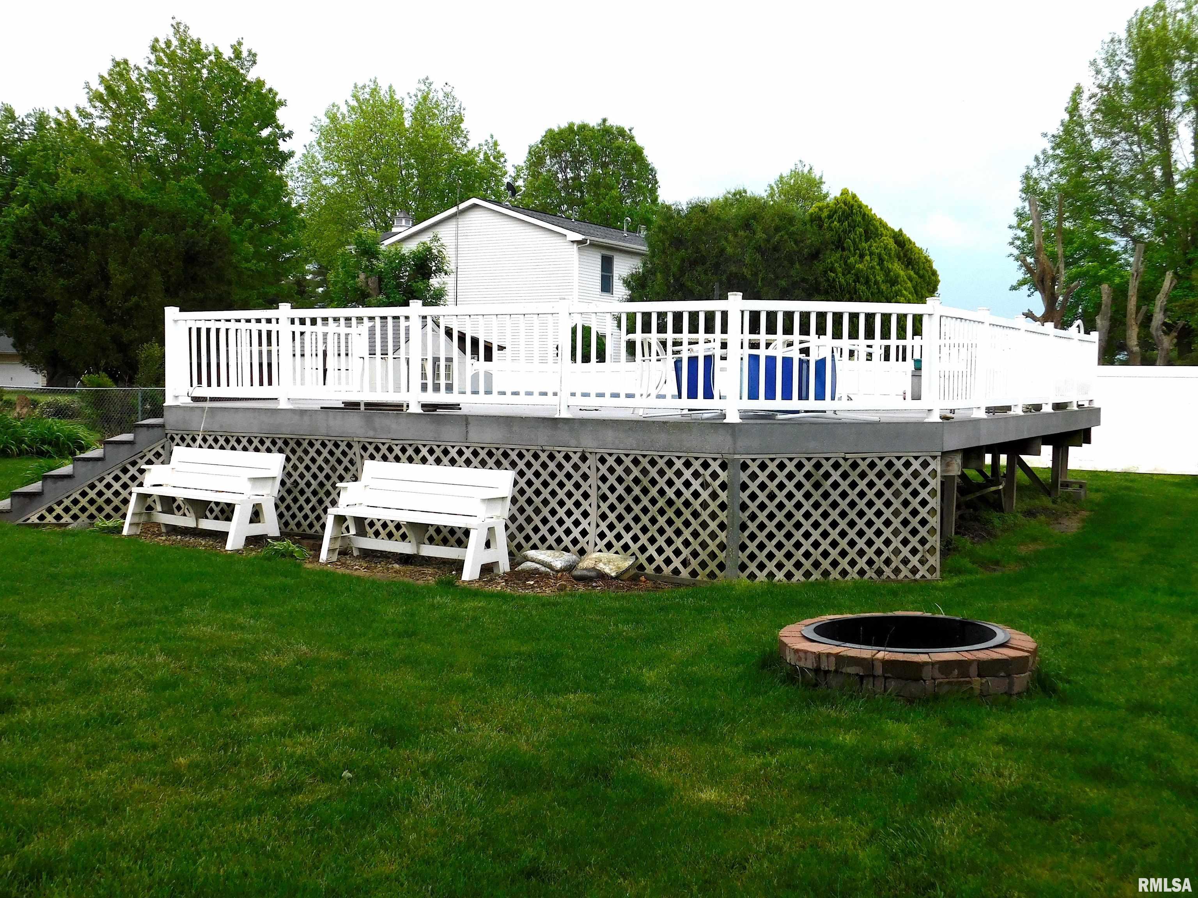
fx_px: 1246
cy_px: 449
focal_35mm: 36
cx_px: 599
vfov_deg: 39.7
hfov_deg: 51.4
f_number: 3.5
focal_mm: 6.3
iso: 125
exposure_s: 1/320
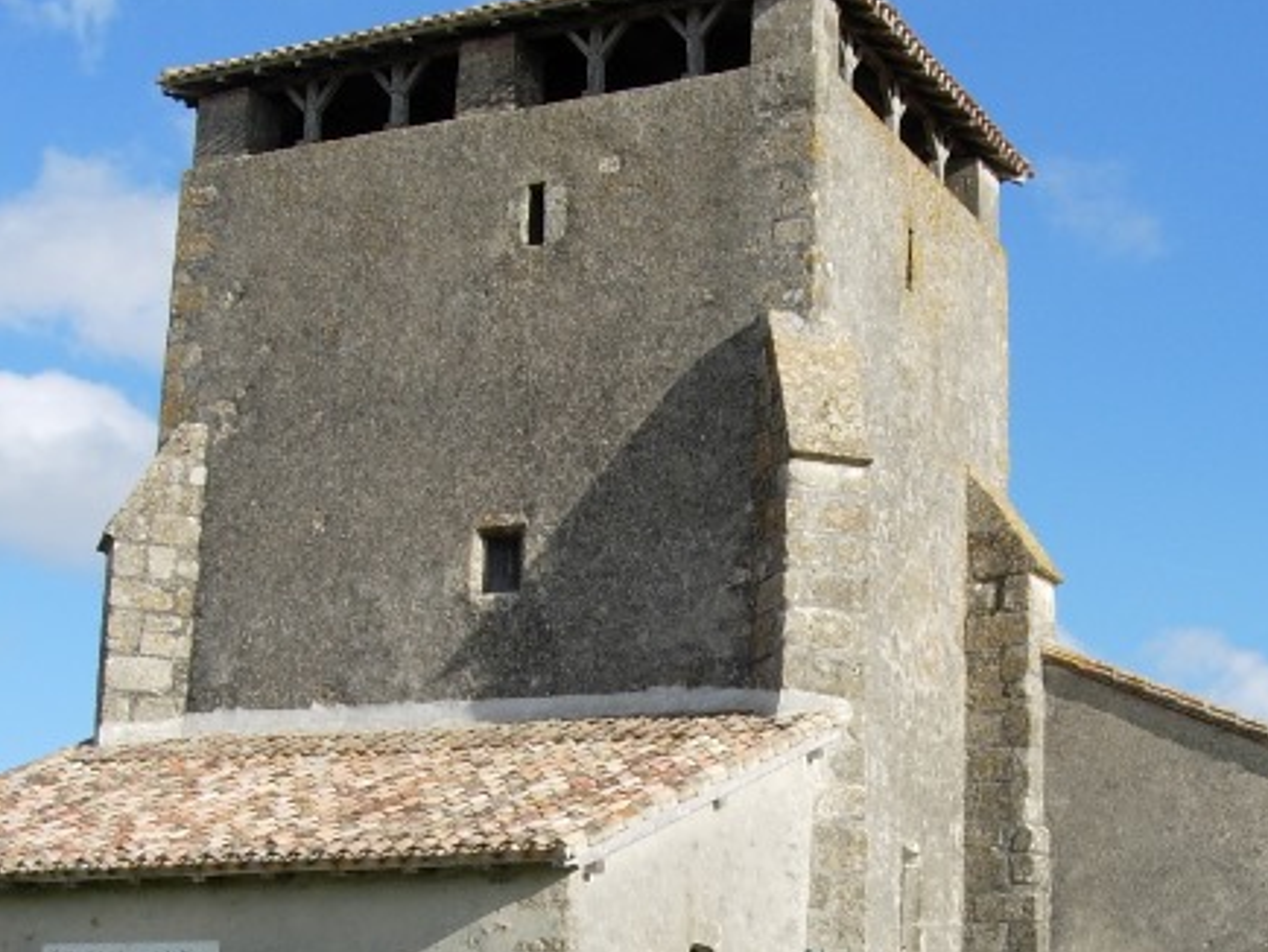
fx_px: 2566
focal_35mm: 70
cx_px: 839
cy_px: 765
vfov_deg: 20.8
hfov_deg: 27.6
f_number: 4.8
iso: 64
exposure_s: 1/558
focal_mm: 7.8
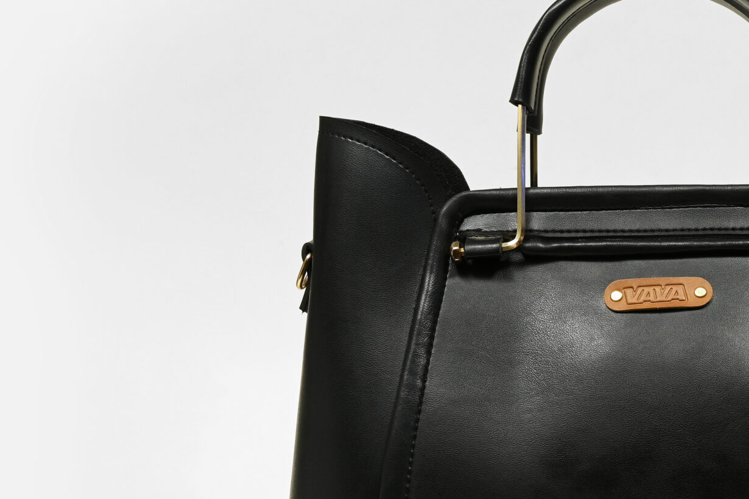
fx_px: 1518
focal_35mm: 73
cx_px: 664
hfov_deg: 26.8
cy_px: 300
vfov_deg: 18.6
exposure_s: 1/10
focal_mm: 35
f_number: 10
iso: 160
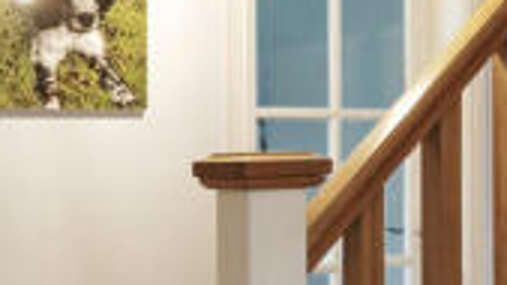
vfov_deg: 19.7
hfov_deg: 34.0
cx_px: 159
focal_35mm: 61
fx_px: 820
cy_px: 183
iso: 320
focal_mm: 10
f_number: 7.1
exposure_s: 1/20
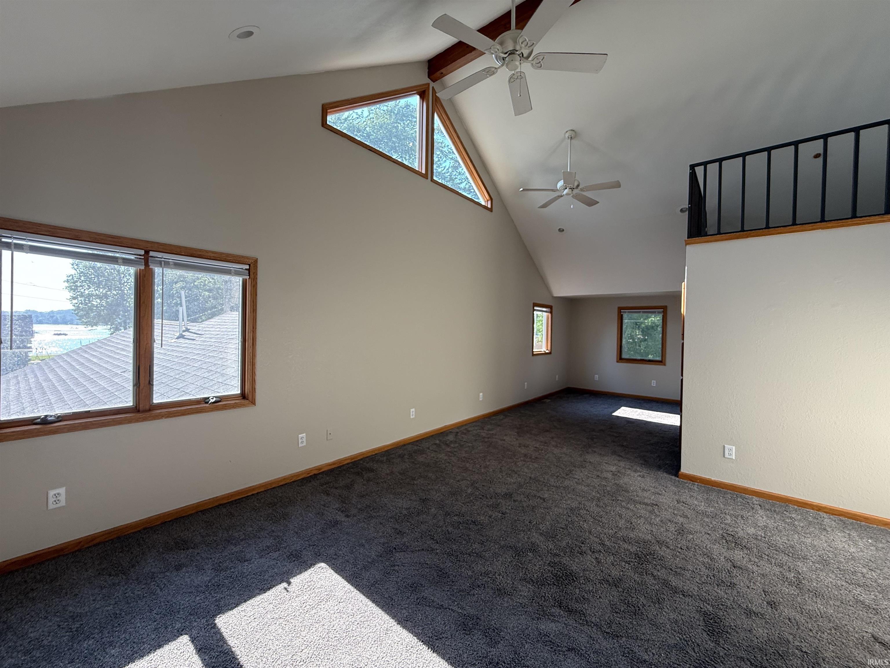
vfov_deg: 85.7
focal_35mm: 14
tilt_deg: +0.4
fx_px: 360
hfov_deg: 102.1
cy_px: 334
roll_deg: +0.3
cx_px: 445
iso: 80
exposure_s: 1/99
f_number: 2.2
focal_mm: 2.22
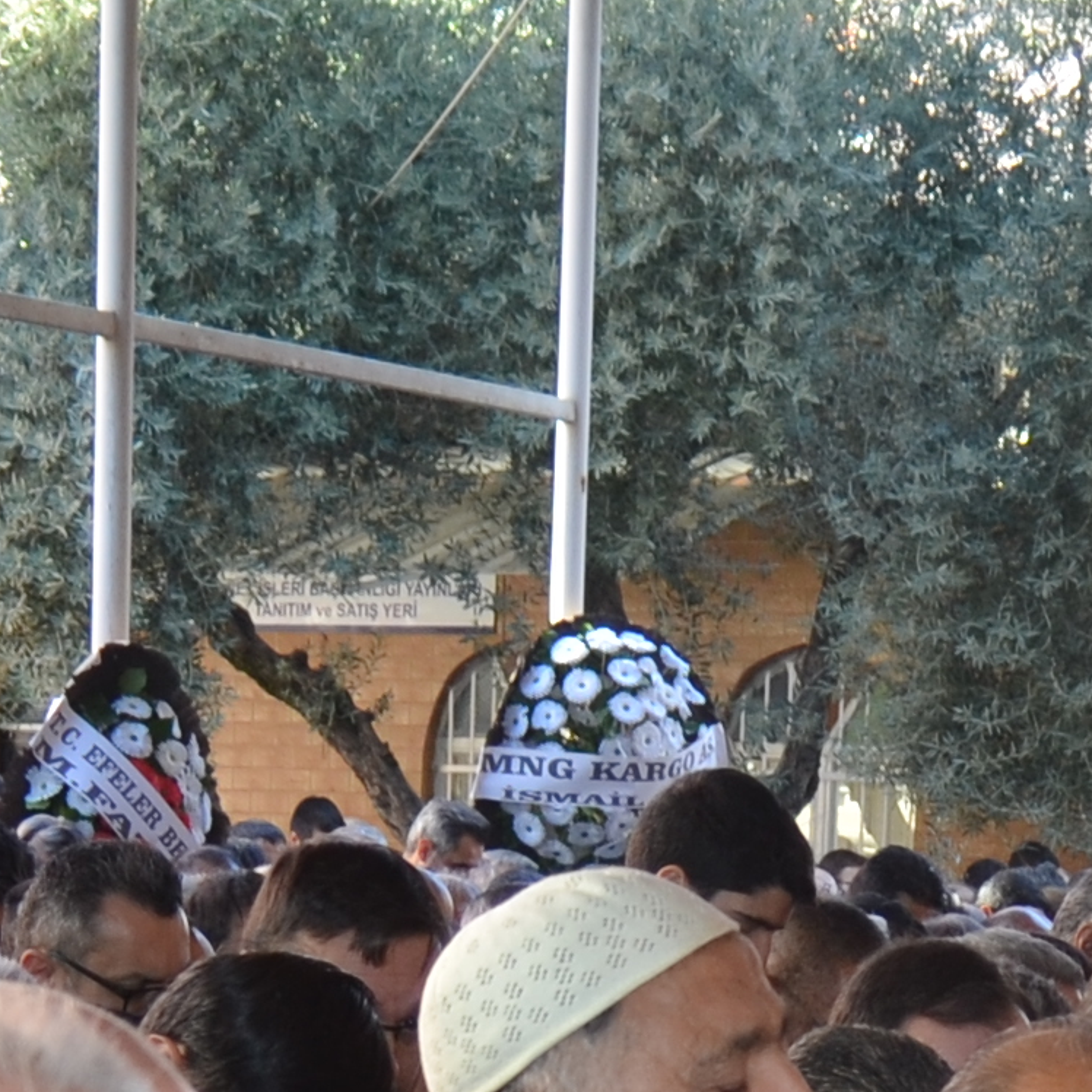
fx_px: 16446
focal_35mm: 461
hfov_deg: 3.8
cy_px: 1587
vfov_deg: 3.8
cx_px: 696
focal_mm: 55
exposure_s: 1/200
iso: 200
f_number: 5.6
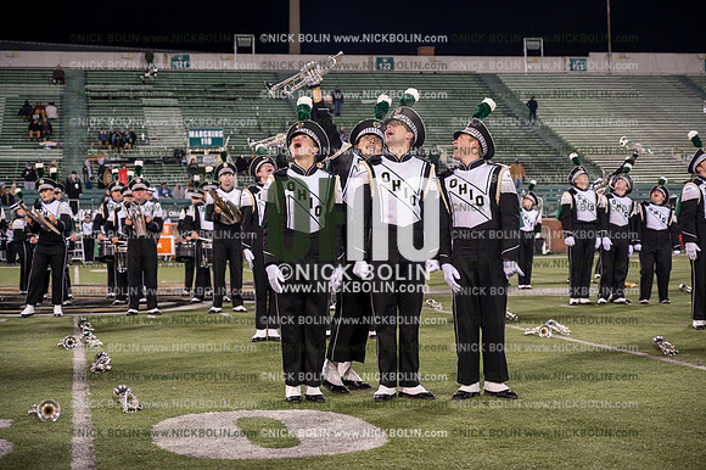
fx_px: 1372
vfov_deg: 19.4
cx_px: 353
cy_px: 235
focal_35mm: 70
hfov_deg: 28.9
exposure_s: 1/640
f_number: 4
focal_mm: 70
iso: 3200
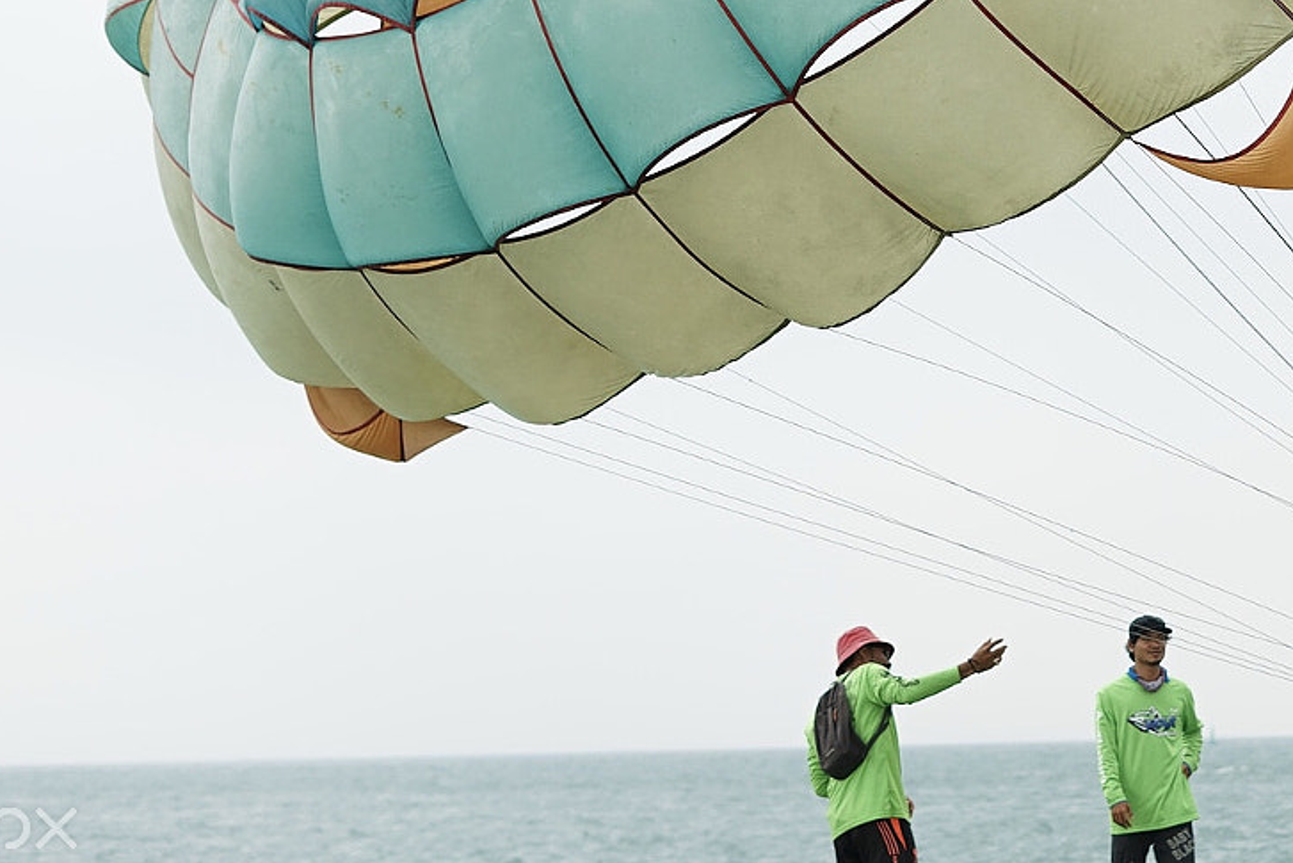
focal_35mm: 110
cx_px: 1058
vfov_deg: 12.4
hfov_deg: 18.4
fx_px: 3951
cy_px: 133
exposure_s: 1/500
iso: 100
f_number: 2.5
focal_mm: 50
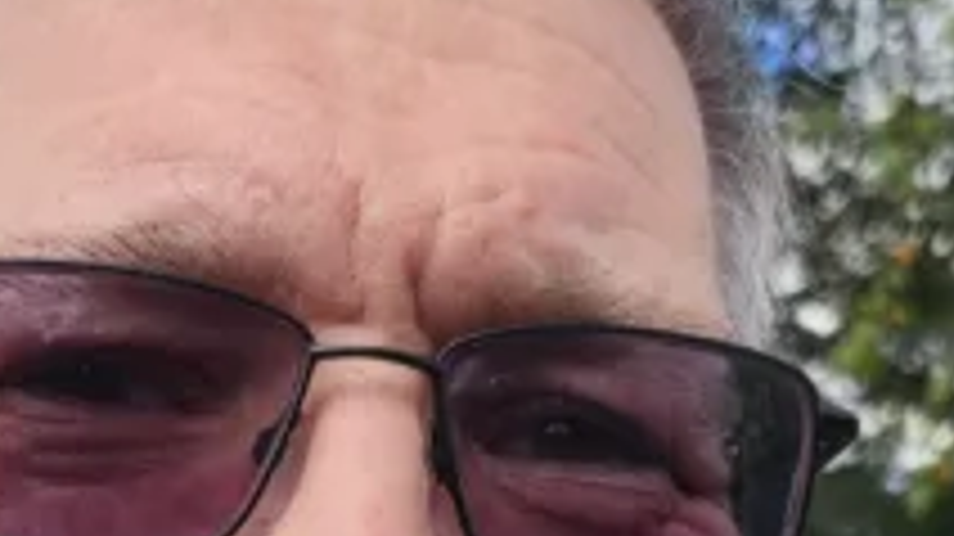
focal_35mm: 59
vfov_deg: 19.2
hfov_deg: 34.8
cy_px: 644
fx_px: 1492
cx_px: 254
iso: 25
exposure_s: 1/400
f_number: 1.8
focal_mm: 5.54
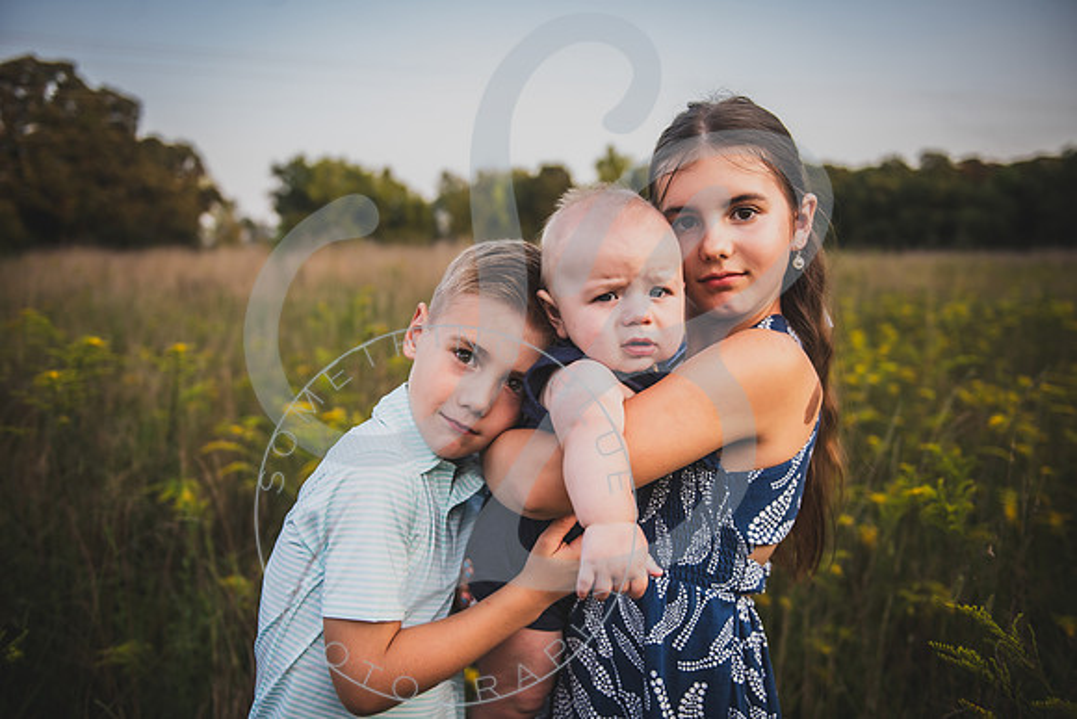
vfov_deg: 41.1
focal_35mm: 32
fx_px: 958
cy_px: 360
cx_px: 538
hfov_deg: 58.7
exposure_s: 1/320
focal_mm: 32
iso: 250
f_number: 2.8
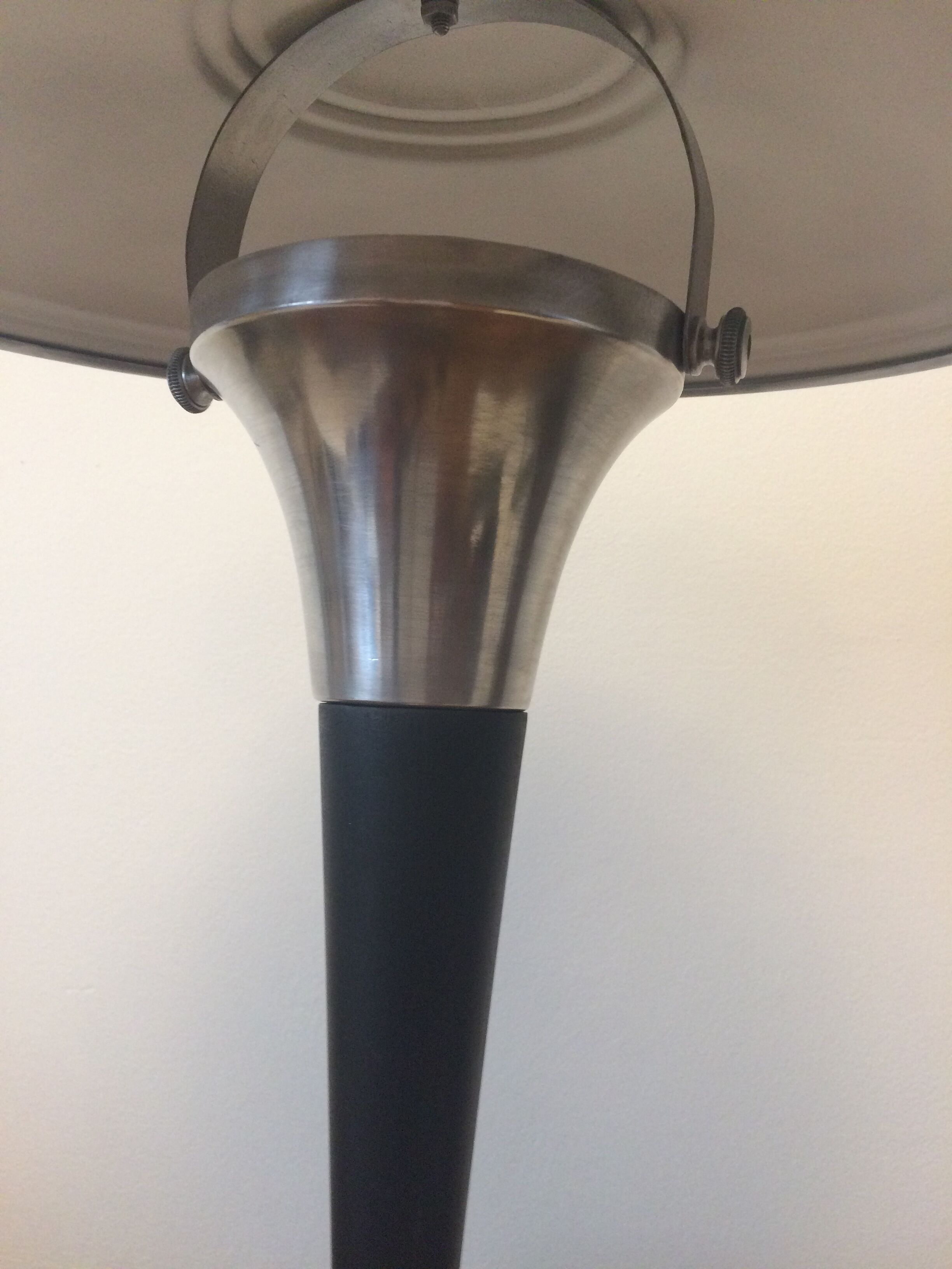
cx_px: 476
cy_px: 634
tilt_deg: +1.9
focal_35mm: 29
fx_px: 1063
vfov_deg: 61.7
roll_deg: -1.7
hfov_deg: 48.2
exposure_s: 1/33
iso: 200
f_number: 2.2
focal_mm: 4.15
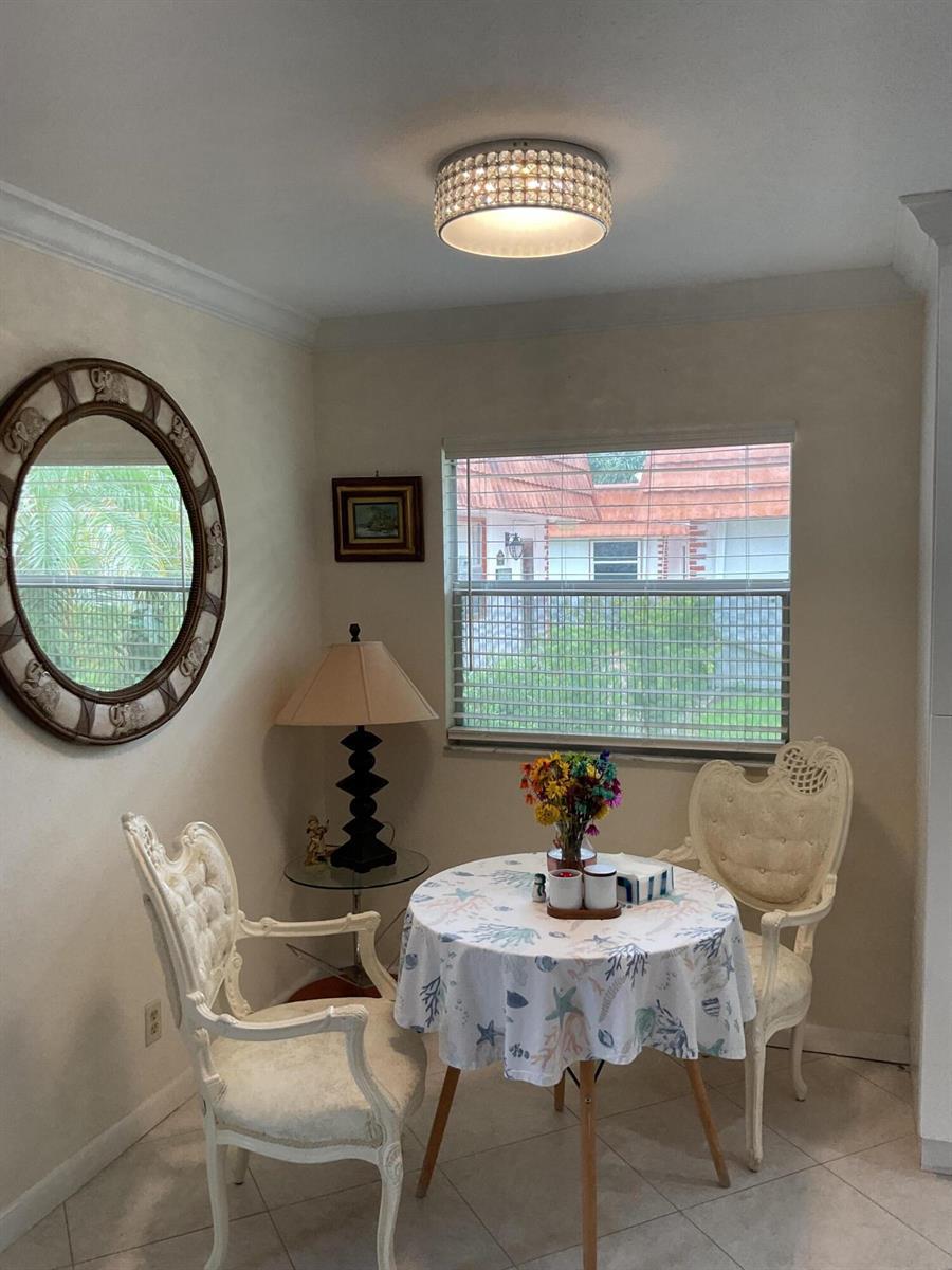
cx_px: 476
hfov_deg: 48.2
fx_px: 1063
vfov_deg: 61.7
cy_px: 635
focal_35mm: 29
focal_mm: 3
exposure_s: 1/120
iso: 25
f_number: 1.8
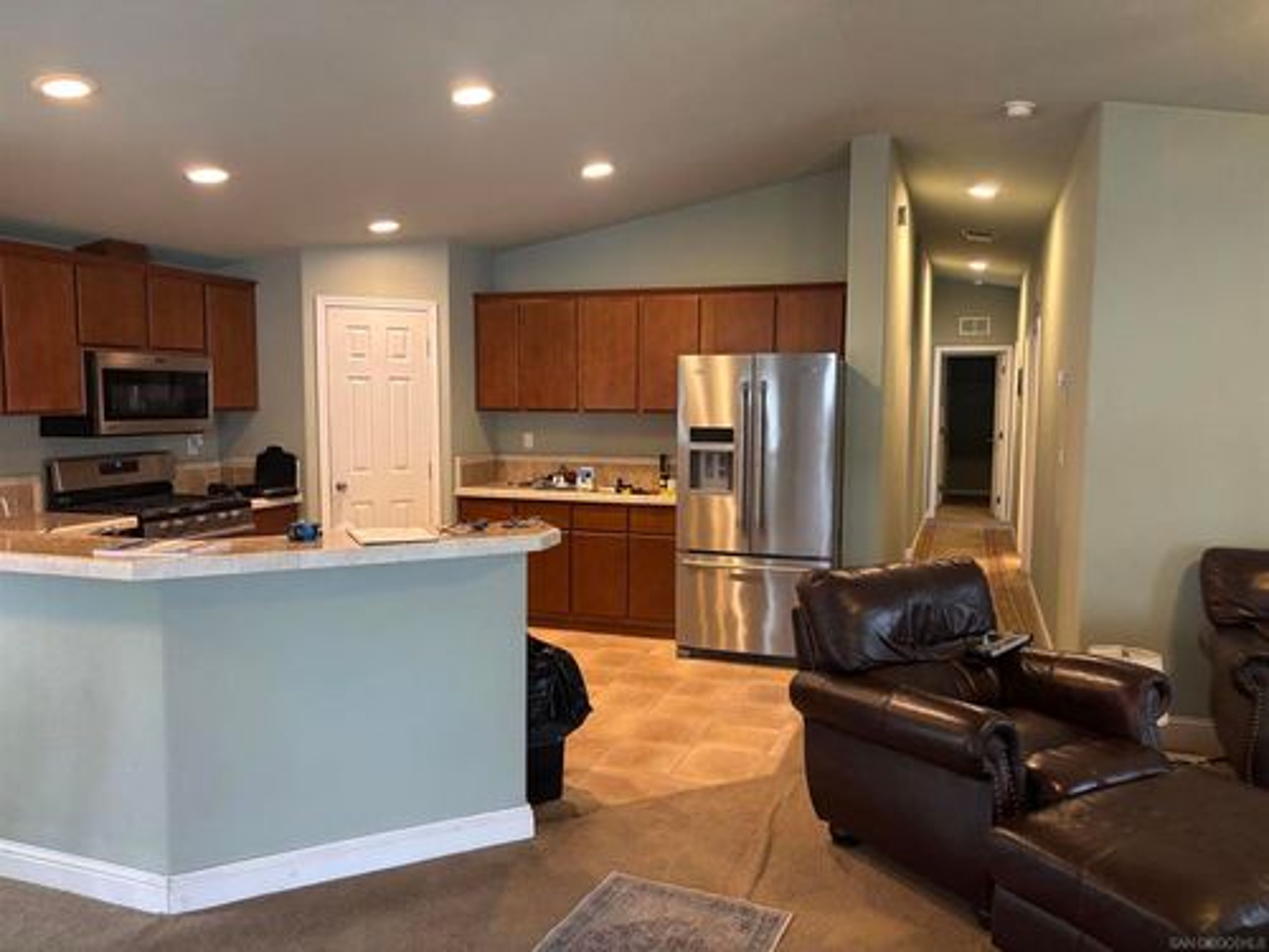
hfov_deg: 67.3
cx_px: 634
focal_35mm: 26
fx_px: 953
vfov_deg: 53.1
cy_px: 476
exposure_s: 1/60
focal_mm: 5.96
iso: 500
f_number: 1.6
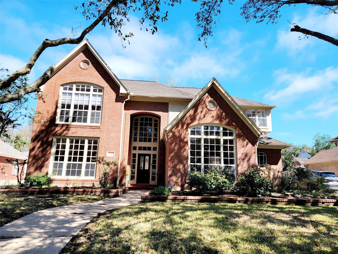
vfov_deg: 56.8
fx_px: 234
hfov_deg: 71.6
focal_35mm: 24
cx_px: 169
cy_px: 127
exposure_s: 1/556
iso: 16
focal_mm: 6.7
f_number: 1.8
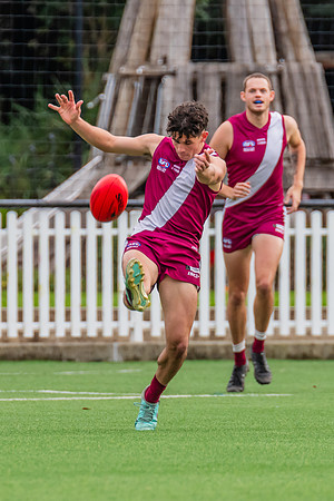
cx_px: 168
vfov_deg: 2.1
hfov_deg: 1.4
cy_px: 309
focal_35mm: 1001
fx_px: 13934
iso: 800
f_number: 5.6
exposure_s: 1/1250
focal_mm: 420
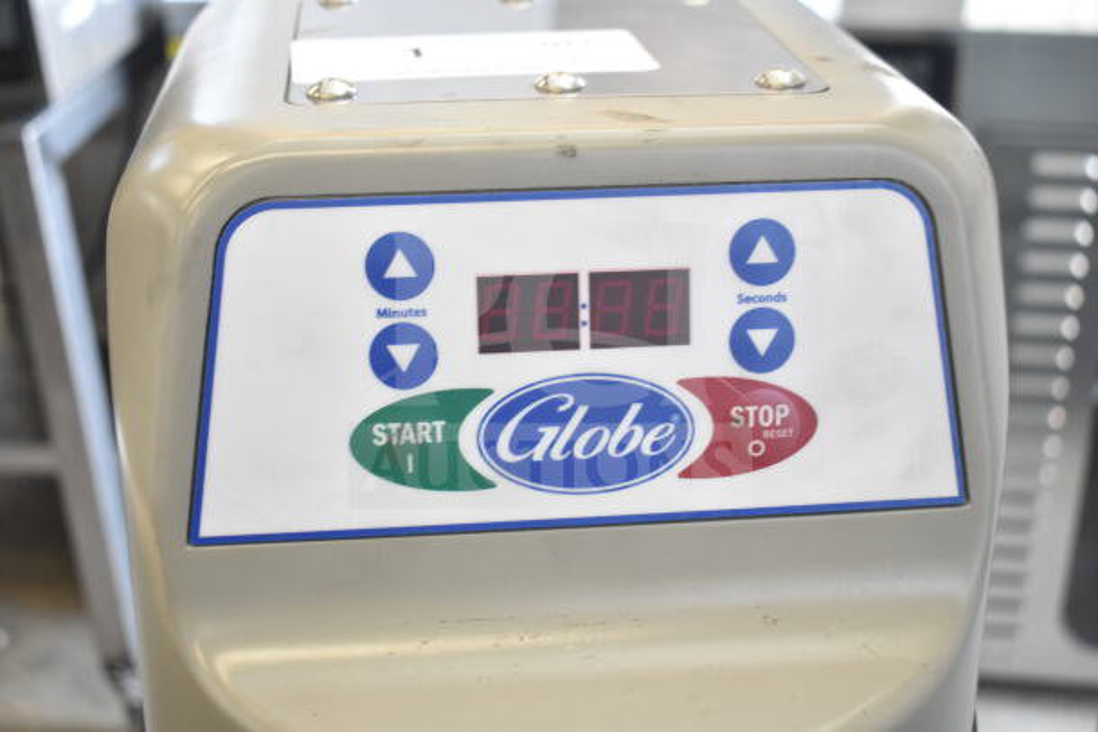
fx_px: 1602
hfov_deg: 37.8
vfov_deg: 25.8
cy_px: 366
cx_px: 549
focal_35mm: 52
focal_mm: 35
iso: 1600
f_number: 4.5
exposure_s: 1/80
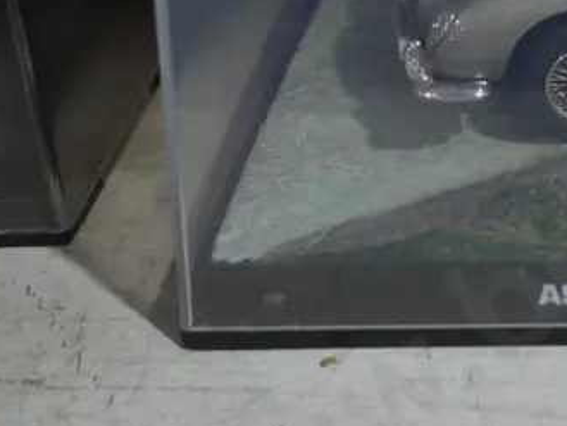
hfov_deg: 13.5
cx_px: 860
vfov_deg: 10.8
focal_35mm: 137
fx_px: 2245
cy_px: 50
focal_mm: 22
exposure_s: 1/60
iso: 640
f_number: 4.7
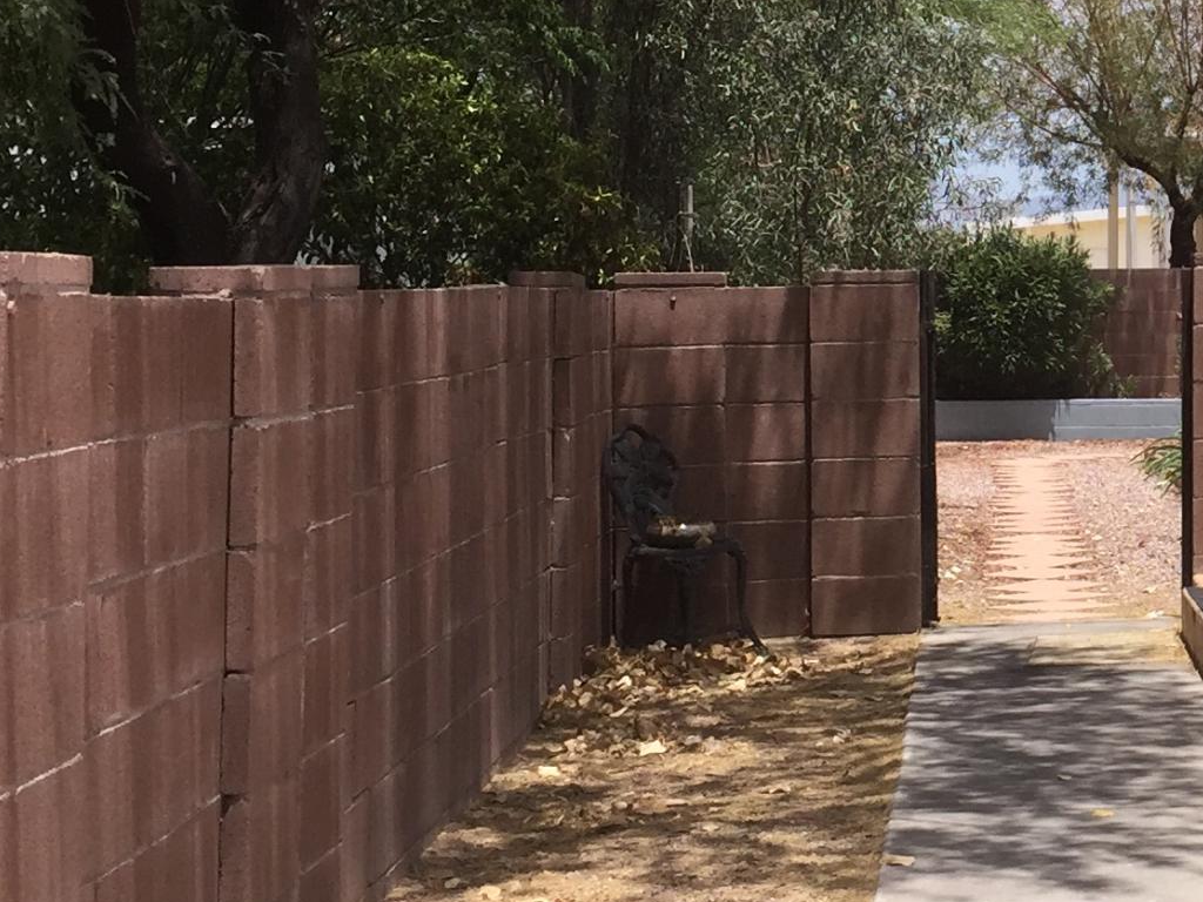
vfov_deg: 17.3
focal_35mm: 85
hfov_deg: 21.8
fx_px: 2954
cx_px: 1330
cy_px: 247
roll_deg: +0.5
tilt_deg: +1.4
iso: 40
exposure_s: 1/2639
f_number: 2.2
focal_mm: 4.15
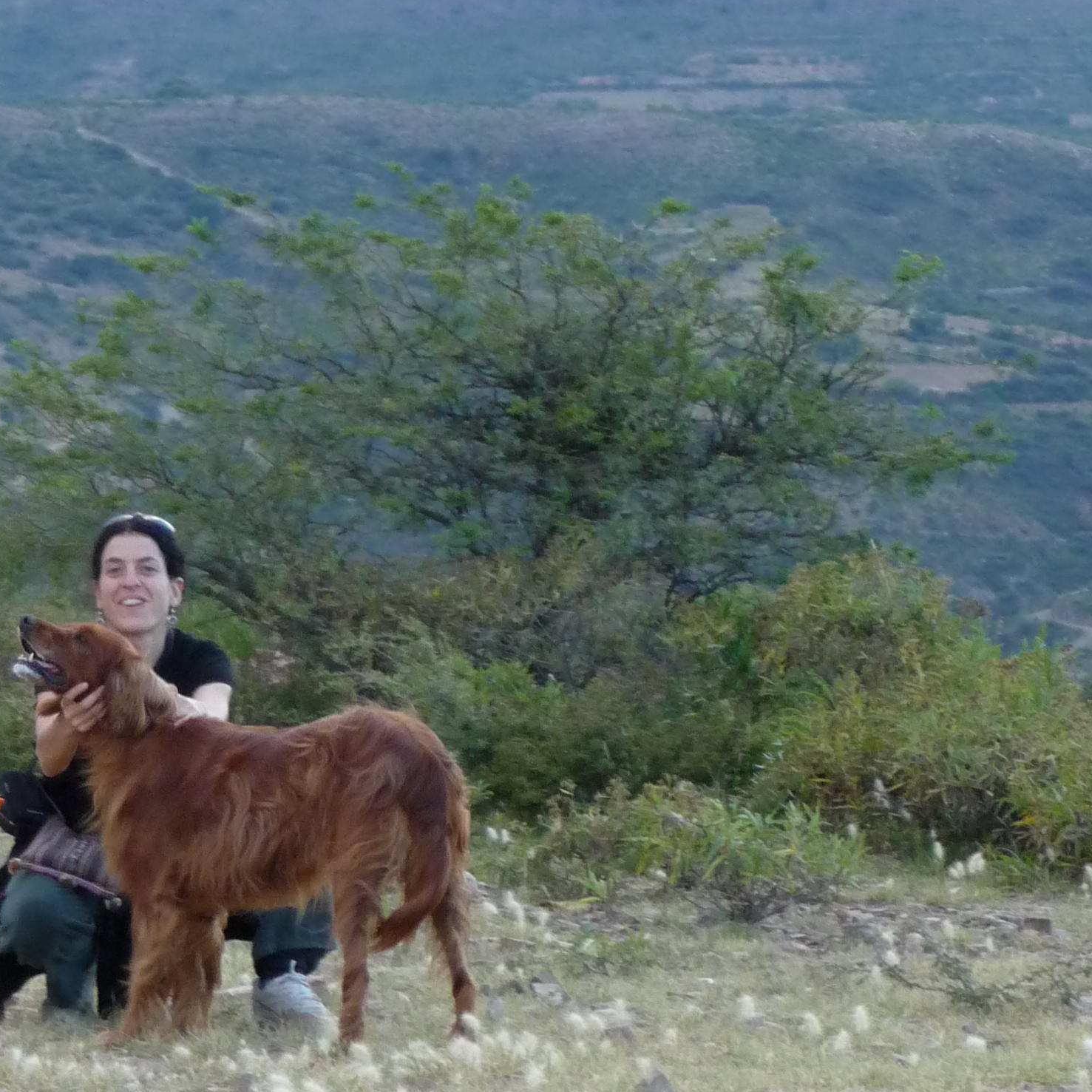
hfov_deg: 8.2
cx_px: 195
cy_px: 360
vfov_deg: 8.2
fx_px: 7602
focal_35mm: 213
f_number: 4.7
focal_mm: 17.5
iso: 250
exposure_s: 1/50
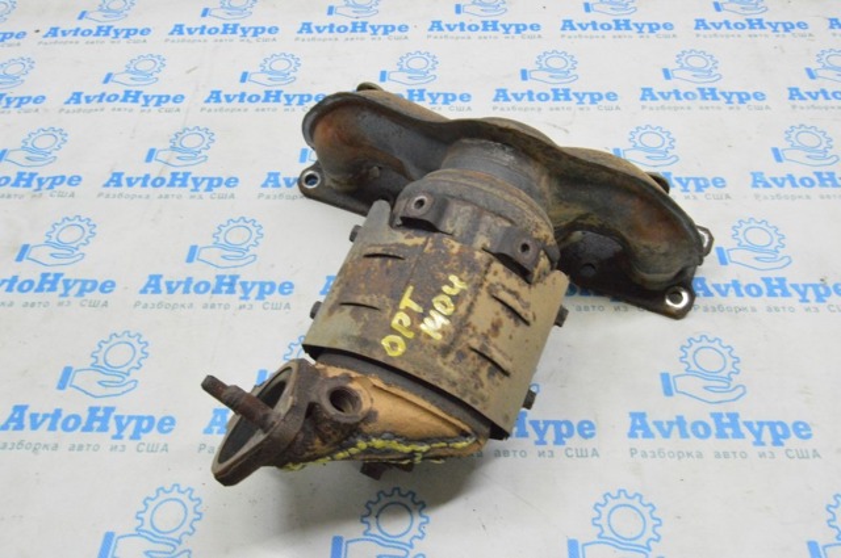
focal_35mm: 30
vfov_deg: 43.5
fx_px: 700
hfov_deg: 62.0
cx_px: 420
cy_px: 279
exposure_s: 1/20
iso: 6400
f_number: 20
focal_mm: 20
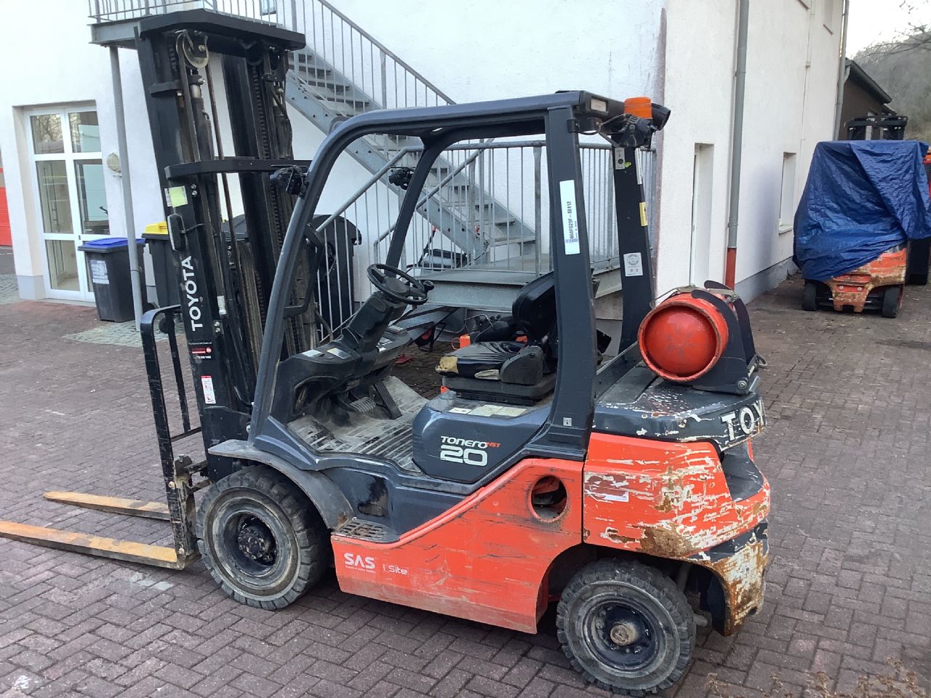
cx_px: 466
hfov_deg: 58.4
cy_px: 349
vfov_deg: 45.4
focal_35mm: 31
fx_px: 834
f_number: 2.4
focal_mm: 3.3
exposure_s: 1/50
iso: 64
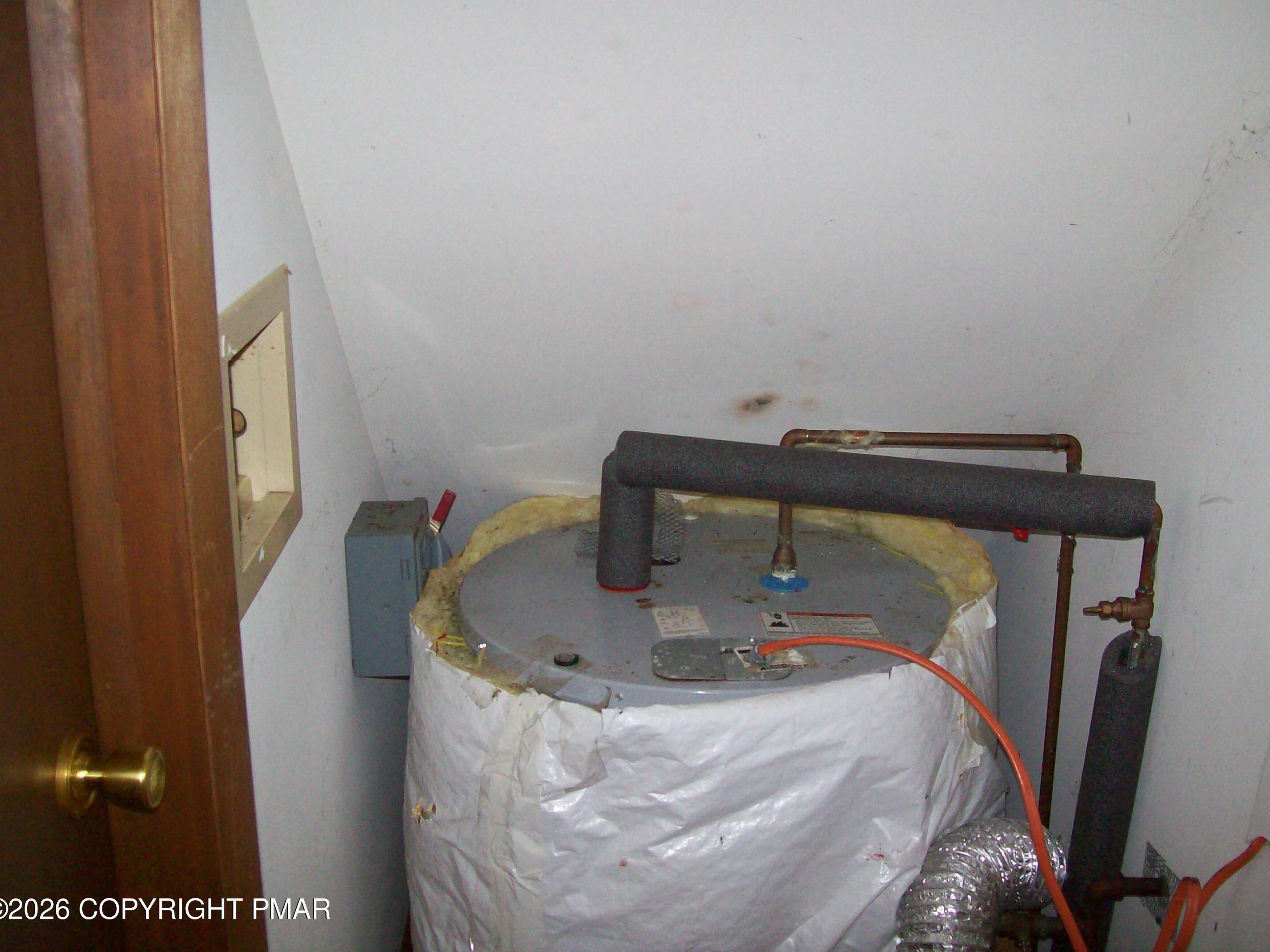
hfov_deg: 49.0
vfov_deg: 37.7
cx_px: 655
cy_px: 453
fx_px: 1394
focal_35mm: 38
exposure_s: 1/64
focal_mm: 6
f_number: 2.7
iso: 200
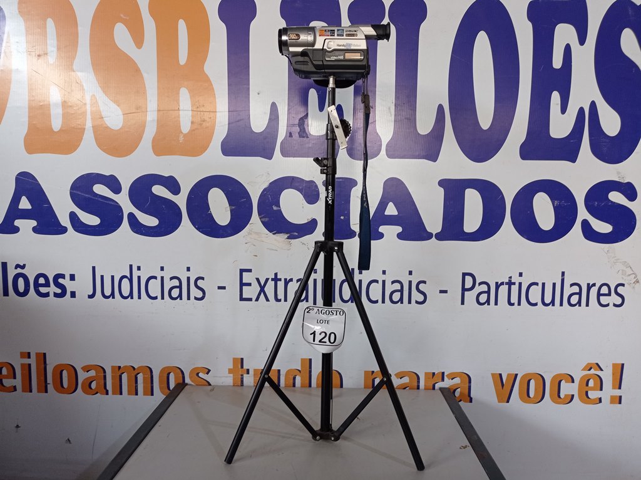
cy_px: 240
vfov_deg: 49.7
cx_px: 320
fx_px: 518
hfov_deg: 63.5
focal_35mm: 28
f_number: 1.79
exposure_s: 1/60
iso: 217
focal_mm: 4.7
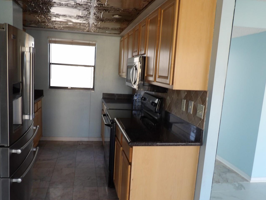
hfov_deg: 59.9
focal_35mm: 30
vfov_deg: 46.6
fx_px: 231
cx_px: 127
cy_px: 117
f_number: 3.2
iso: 100
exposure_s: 1/36
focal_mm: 4.3
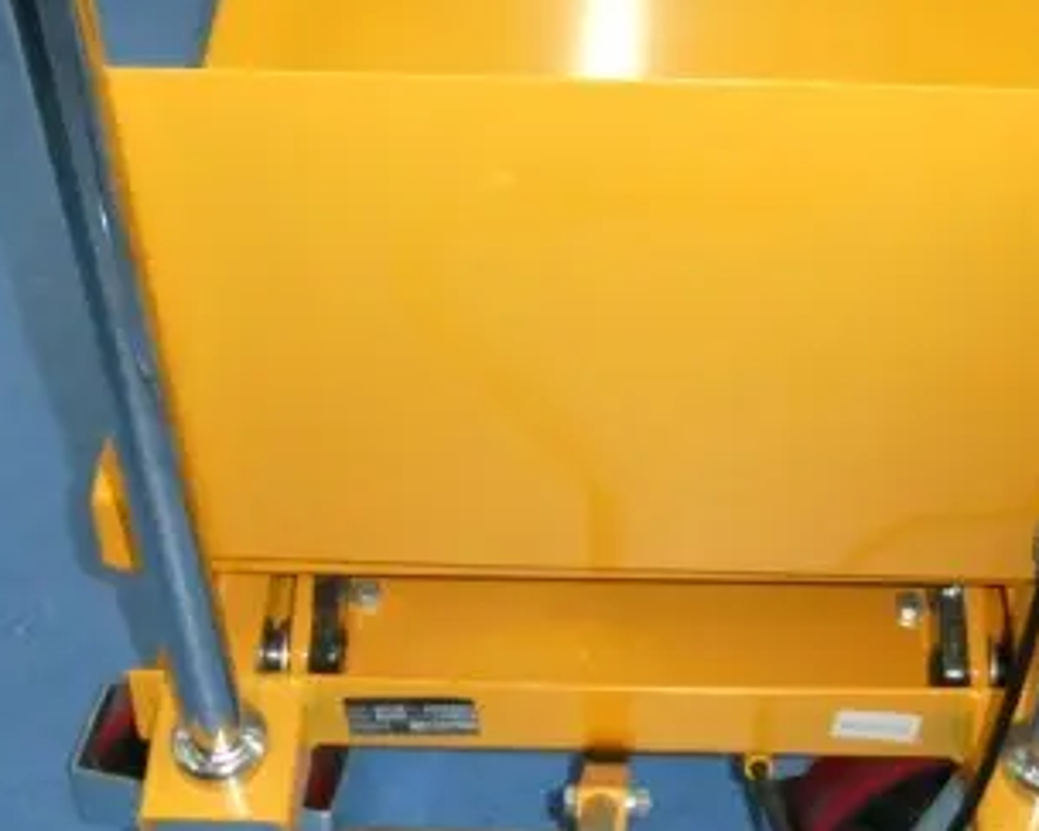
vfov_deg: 19.2
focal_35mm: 79
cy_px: 178
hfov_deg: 24.1
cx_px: 595
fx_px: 2429
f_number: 3.3
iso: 800
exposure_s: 1/60
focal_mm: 4.3
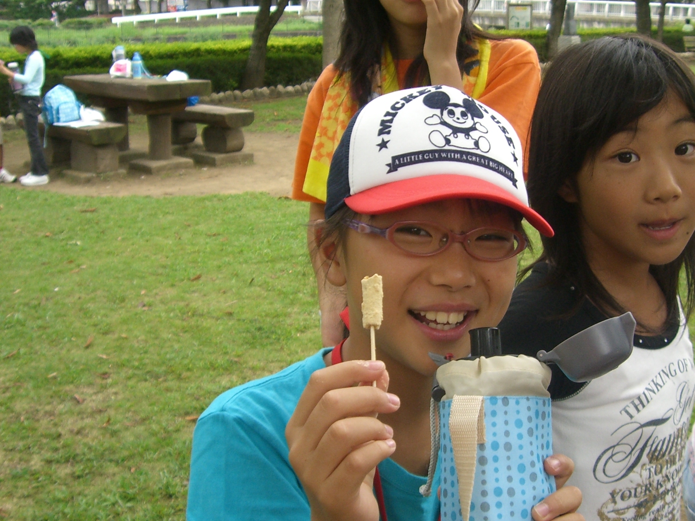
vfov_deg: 29.1
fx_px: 1004
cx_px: 438
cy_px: 281
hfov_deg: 37.9
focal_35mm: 50
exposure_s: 1/160
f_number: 2.7
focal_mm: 6.2
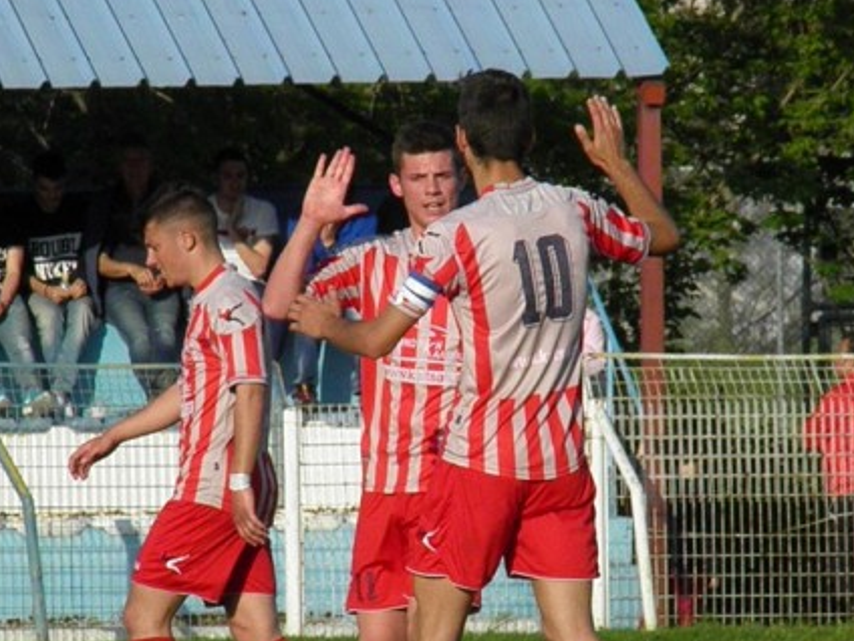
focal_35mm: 809
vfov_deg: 1.8
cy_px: 416
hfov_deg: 2.5
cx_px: 244
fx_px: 19959
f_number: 8.4
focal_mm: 93.4
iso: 500
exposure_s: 1/1600
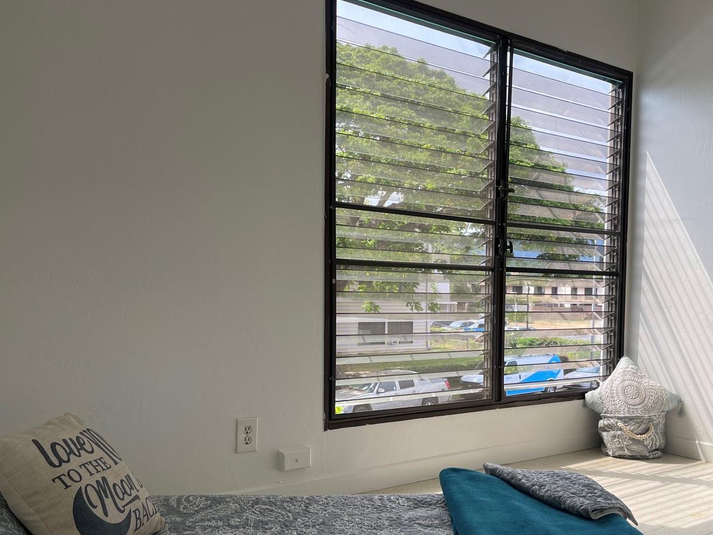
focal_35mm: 34
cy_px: 329
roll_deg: -1.0
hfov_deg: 53.4
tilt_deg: -4.1
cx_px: 439
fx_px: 700
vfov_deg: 41.5
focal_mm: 5.1
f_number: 1.6
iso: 32
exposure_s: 1/569
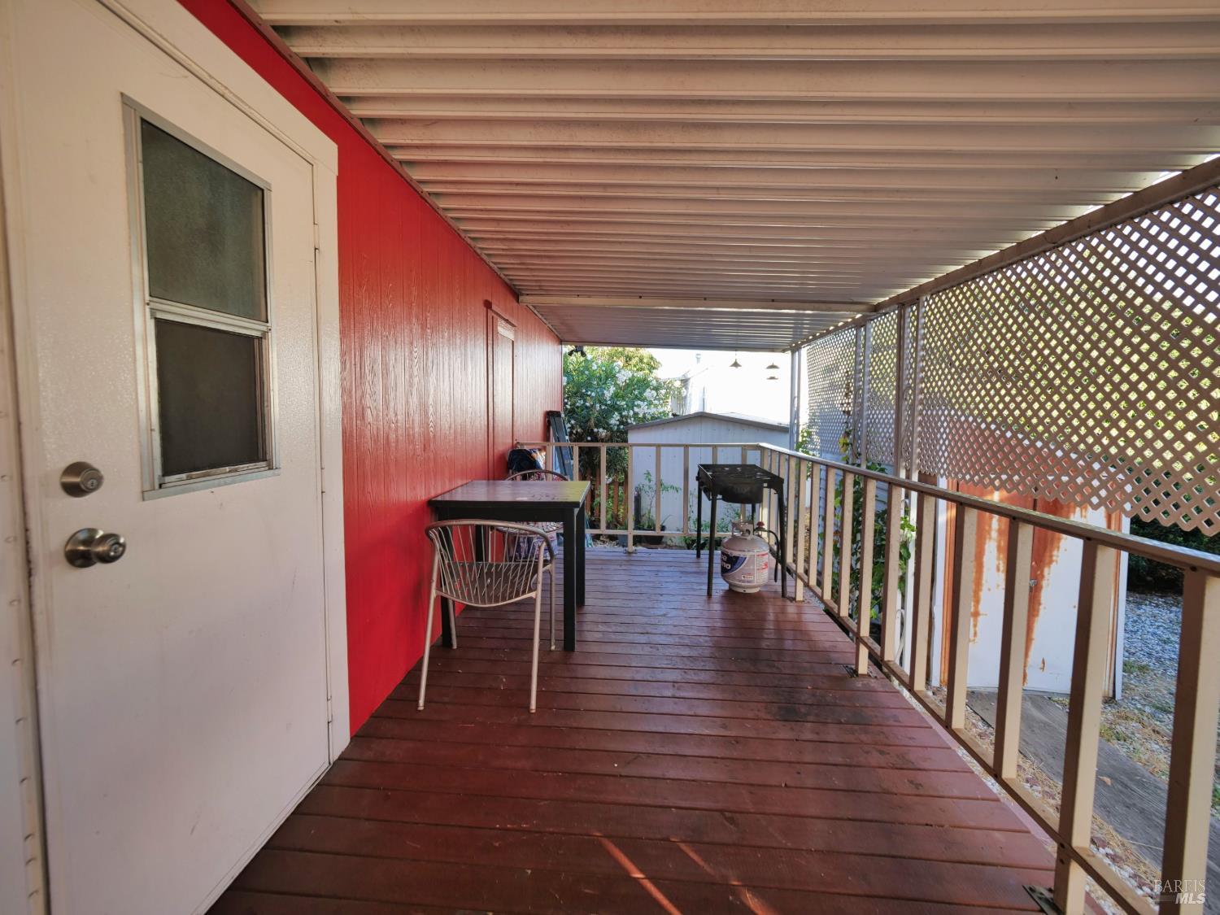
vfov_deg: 85.7
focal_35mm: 14
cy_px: 458
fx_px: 493
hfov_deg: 102.1
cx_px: 610
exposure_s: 1/160
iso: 100
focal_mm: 7
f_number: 2.8
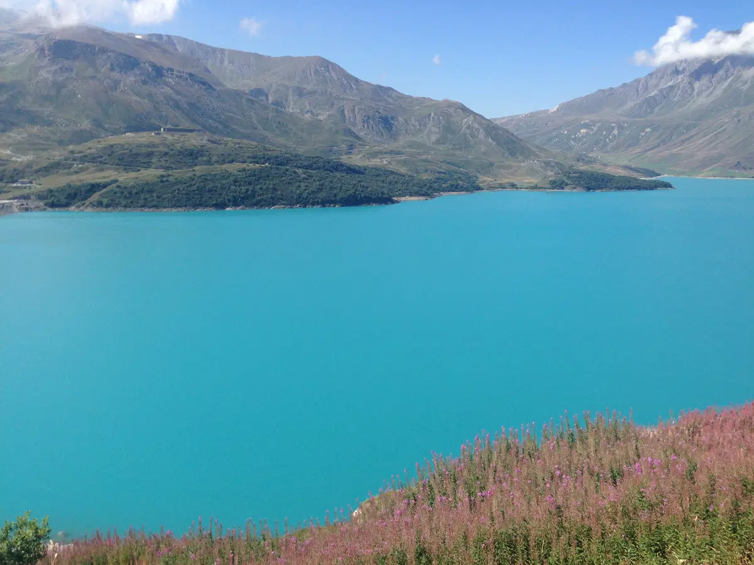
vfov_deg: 42.9
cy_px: 282
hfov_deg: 55.4
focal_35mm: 33
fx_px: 719
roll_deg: -1.0
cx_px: 377
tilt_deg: -9.3
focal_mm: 4.12
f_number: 2.4
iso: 50
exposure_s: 1/1427
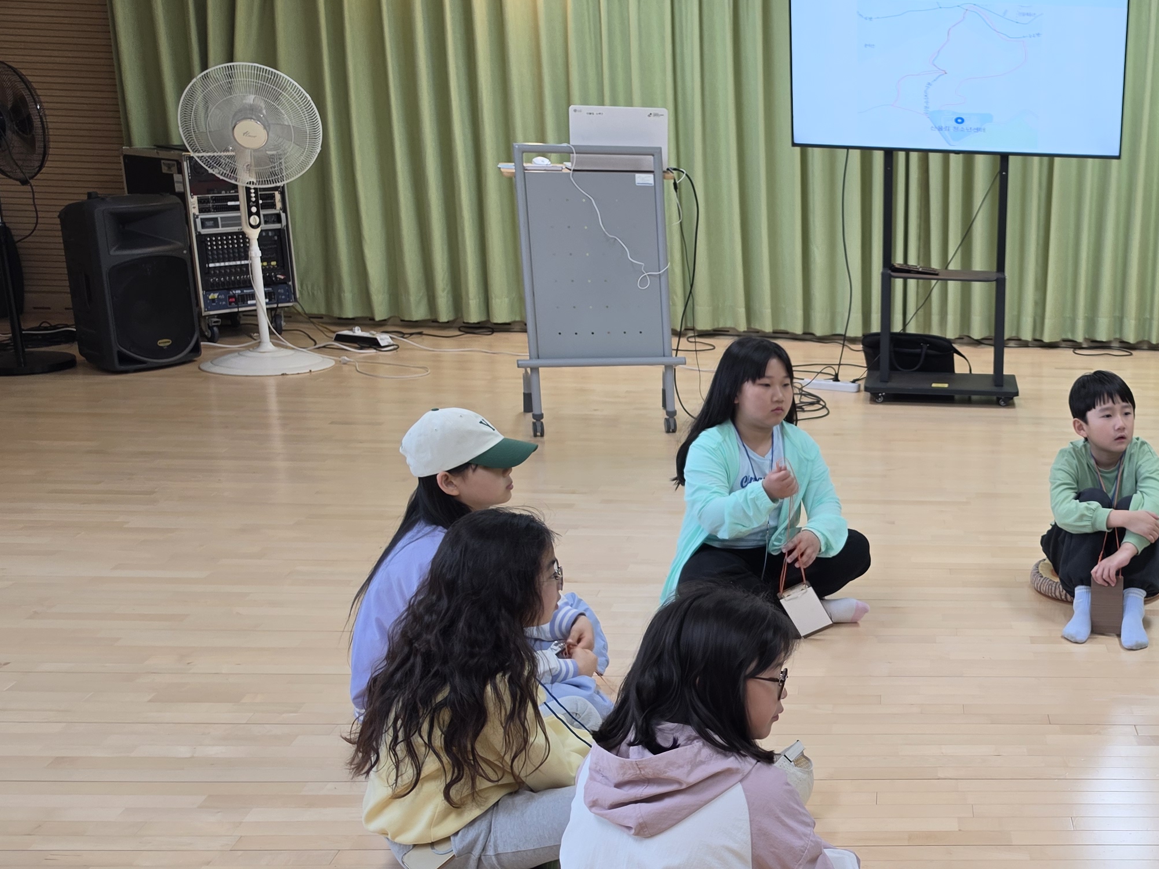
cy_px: 579
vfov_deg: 31.3
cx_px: 1038
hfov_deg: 38.5
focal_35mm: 46
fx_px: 1540
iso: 50
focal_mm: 6.5
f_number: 1.4
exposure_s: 1/120
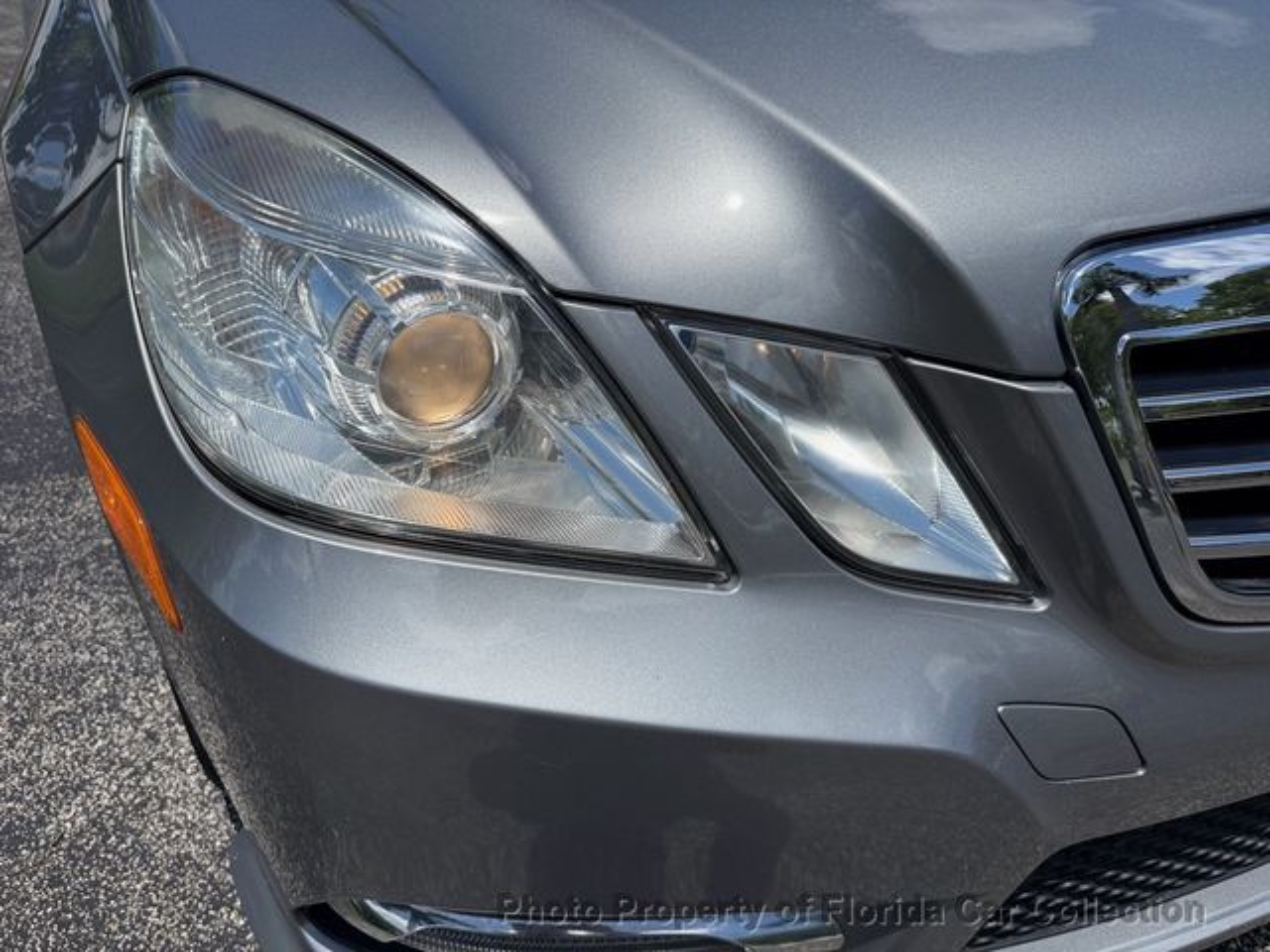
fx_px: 881
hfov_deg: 71.6
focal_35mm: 24
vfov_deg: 56.8
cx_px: 635
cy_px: 476
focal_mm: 6.76
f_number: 1.78
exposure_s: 1/7353
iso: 100
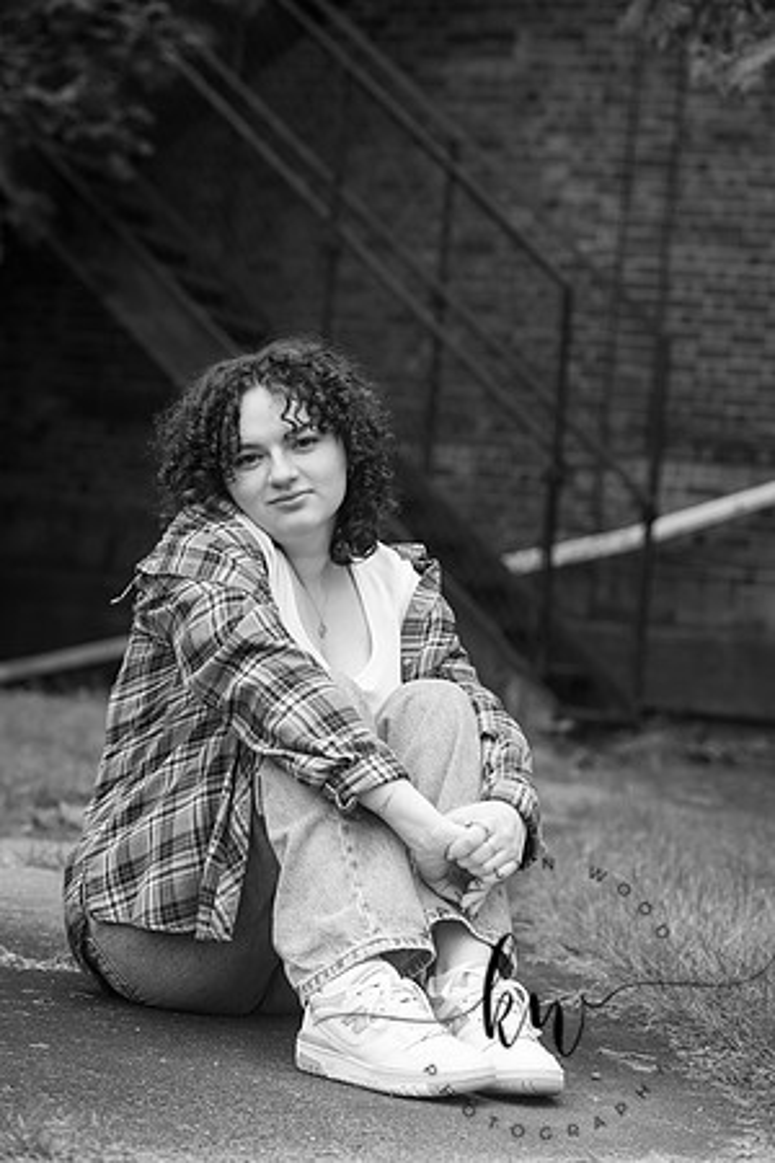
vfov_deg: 21.5
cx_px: 388
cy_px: 582
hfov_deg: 14.4
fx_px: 3067
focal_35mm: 95
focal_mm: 95
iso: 320
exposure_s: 1/200
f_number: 5
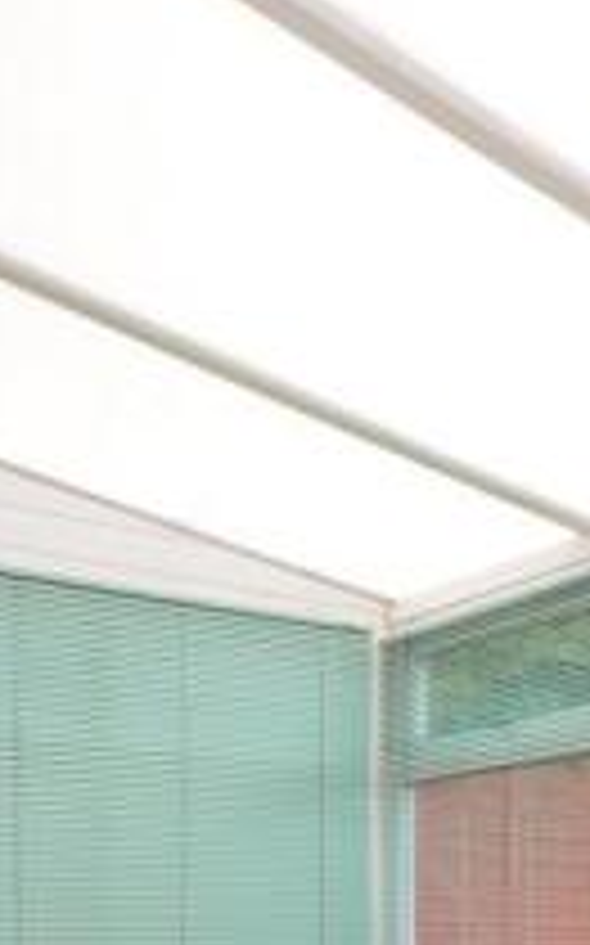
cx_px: 775
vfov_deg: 34.0
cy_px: 927
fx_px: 1412
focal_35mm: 55
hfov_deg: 21.3
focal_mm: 11.5
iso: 400
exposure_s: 1/10
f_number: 13
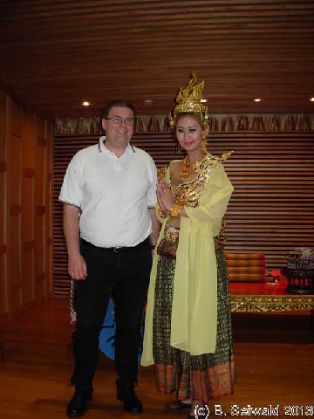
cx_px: 157
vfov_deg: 49.0
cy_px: 210
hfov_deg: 37.7
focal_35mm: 38
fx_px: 460
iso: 97
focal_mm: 6.3
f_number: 2.9
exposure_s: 1/27.6
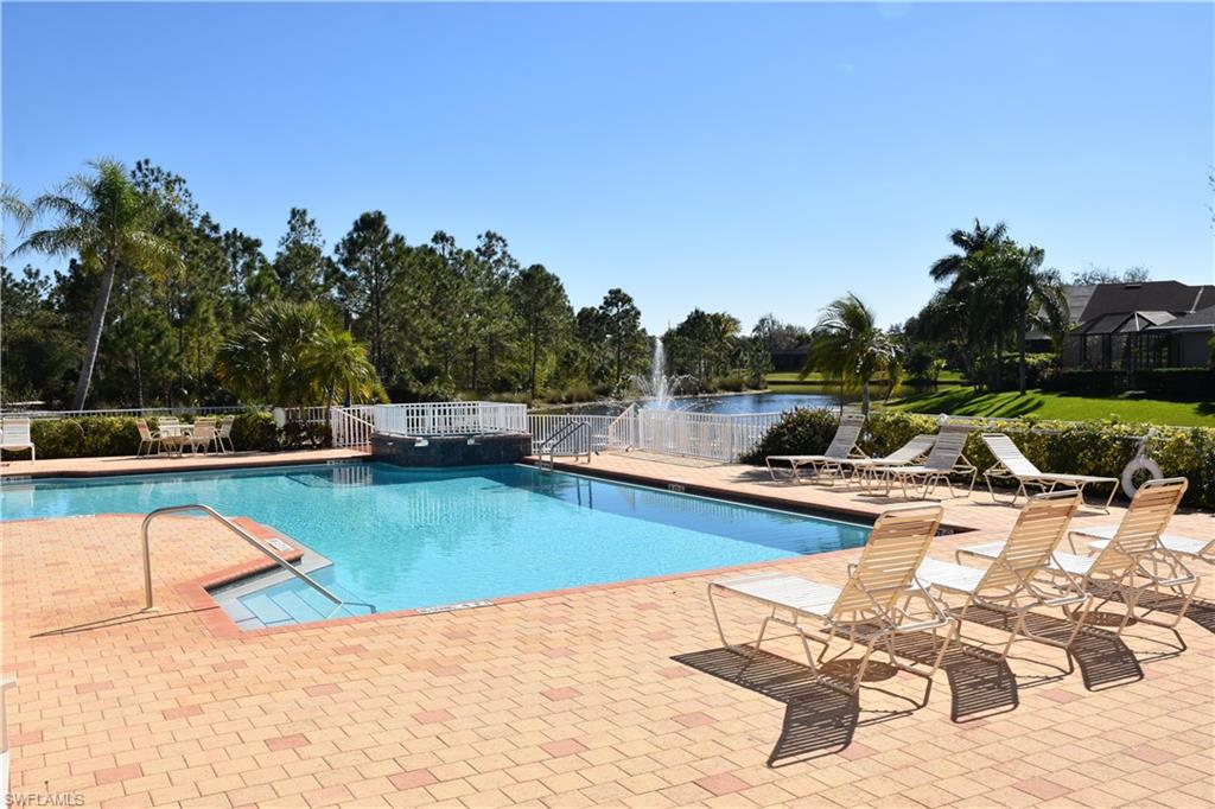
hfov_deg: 61.9
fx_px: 1012
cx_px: 608
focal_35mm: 30
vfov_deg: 43.6
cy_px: 404
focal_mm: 20
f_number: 8
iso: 100
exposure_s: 1/250
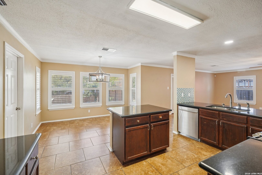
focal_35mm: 16
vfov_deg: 72.1
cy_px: 88
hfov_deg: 95.0
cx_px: 131
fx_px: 120
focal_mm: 16.5
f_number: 8
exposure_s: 1/30
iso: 400
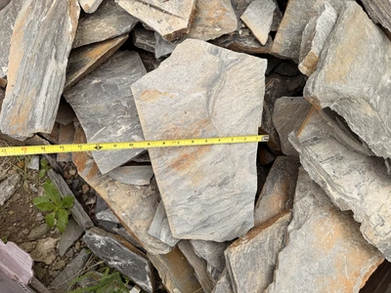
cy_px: 146
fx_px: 271
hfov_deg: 71.6
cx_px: 196
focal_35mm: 24
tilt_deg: -73.1
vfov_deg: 56.8
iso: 80
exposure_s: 1/1618
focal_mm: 6.76
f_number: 1.78
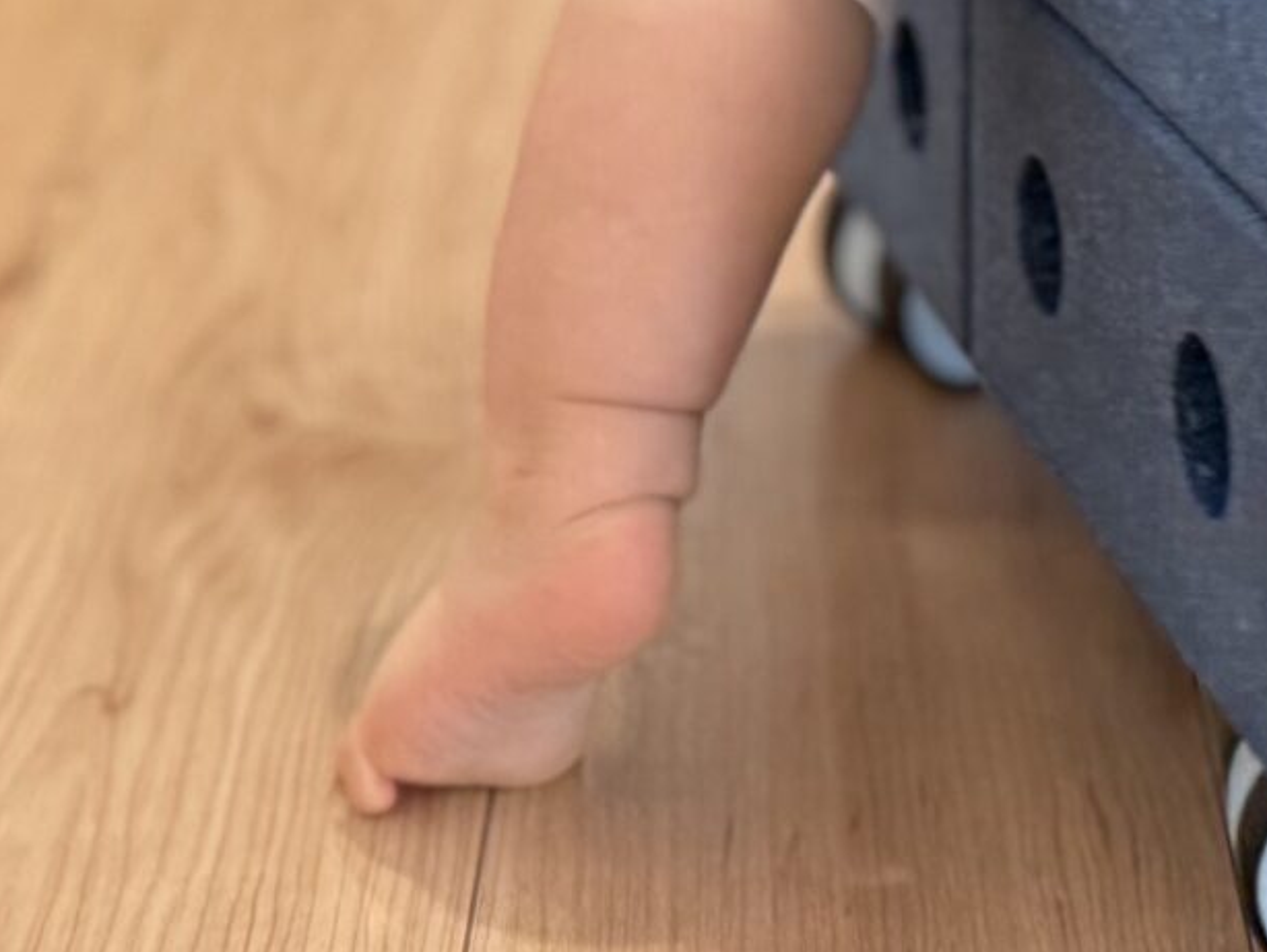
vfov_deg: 13.3
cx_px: 869
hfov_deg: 19.6
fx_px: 3662
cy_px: -762
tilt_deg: -5.4
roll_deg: +0.6
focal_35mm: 100
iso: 200
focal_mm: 6.76
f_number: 1.78
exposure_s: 1/60
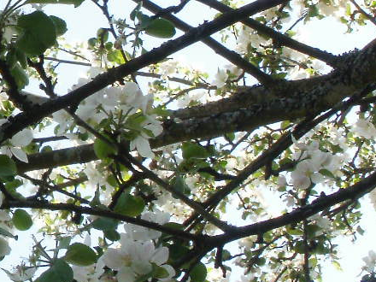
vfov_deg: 11.3
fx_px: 1423
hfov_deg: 14.3
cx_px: -138
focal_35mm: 131
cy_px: 75
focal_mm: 6.3
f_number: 5.6
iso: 100
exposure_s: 1/100
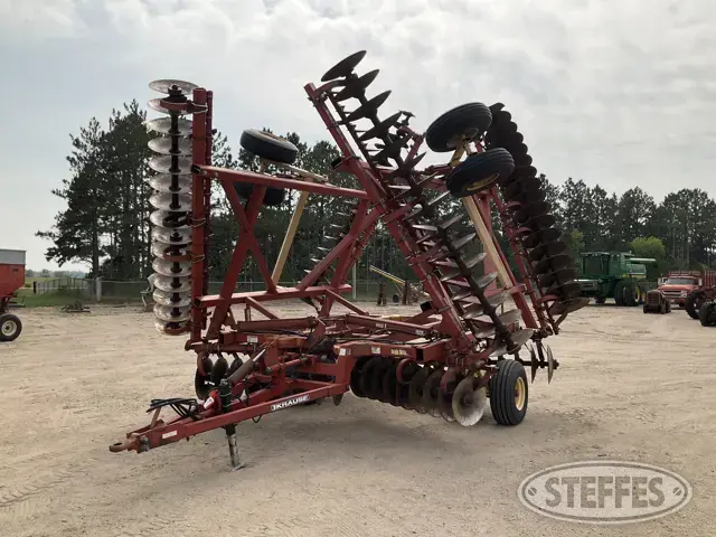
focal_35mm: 29
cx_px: 358
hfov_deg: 61.7
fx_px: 600
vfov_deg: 48.2
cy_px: 268
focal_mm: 3
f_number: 1.8
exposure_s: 1/3125
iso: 25
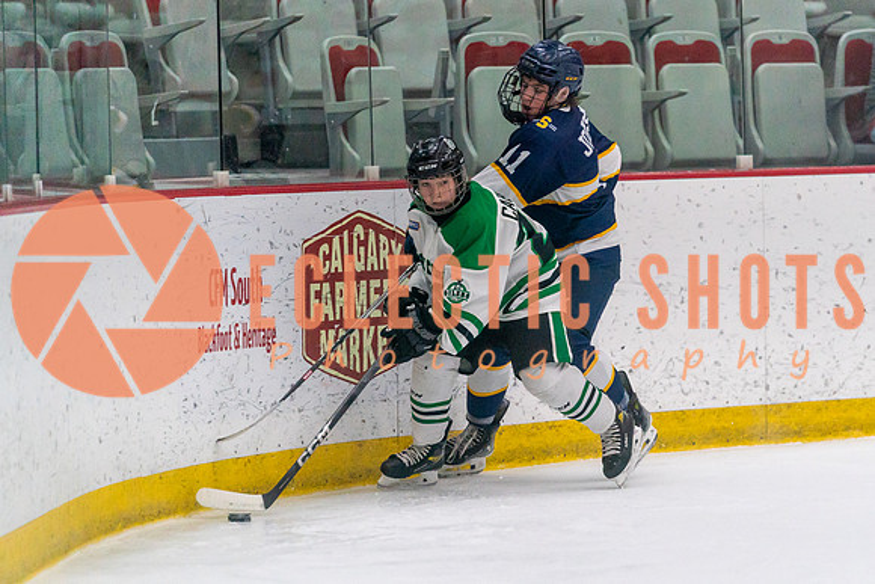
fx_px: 6279
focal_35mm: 258
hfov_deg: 8.0
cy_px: 292
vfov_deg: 5.3
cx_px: 547
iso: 4000
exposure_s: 1/1600
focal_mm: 200
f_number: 2.8
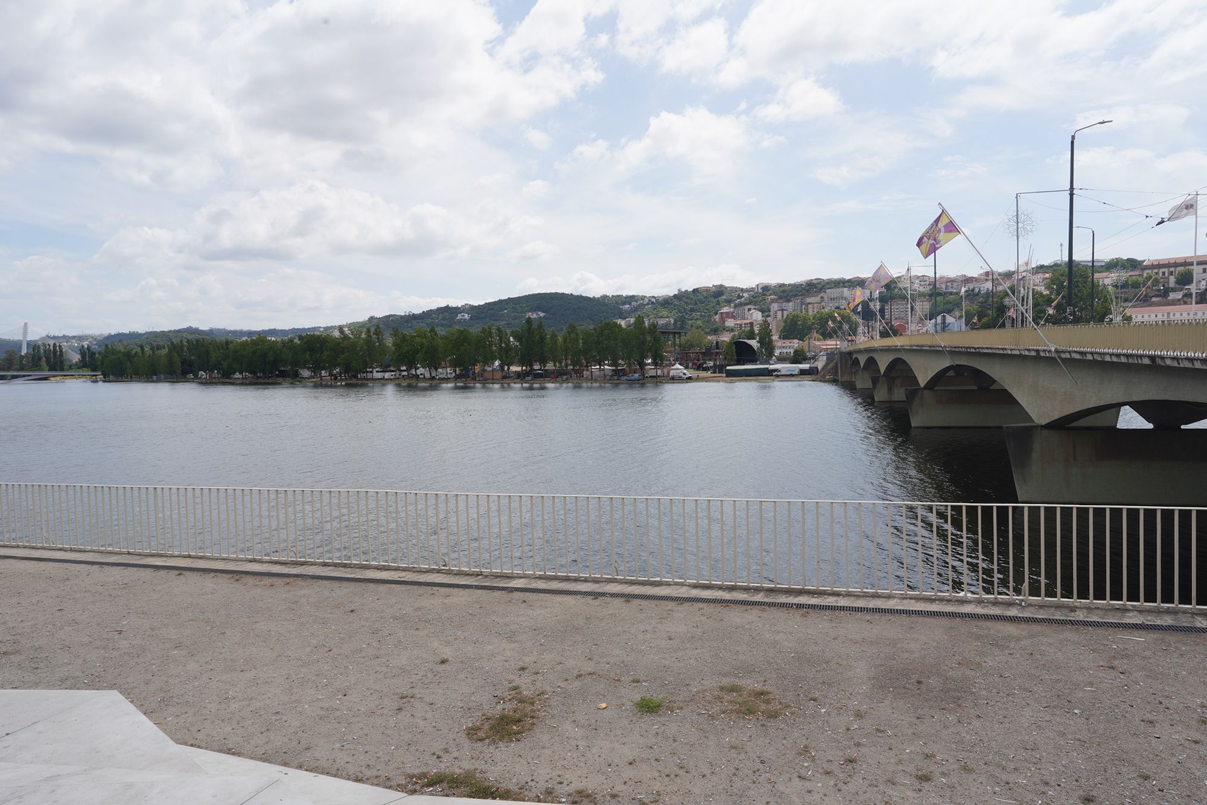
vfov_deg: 53.1
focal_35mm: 24
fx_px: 805
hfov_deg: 73.7
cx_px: 604
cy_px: 402
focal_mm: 24
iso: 100
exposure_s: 1/100
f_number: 16
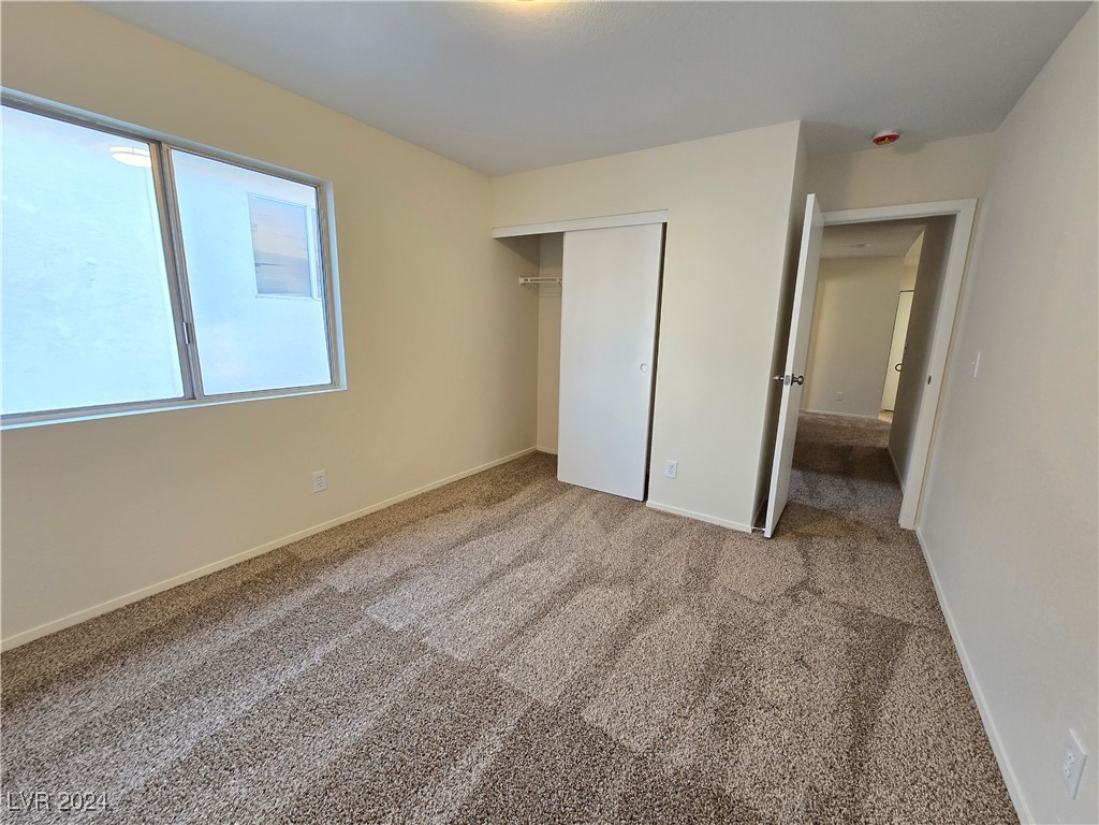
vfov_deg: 89.9
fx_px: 413
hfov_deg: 106.2
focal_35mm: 13
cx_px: 550
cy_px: 412
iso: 200
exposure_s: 1/60
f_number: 2.2
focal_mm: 2.2
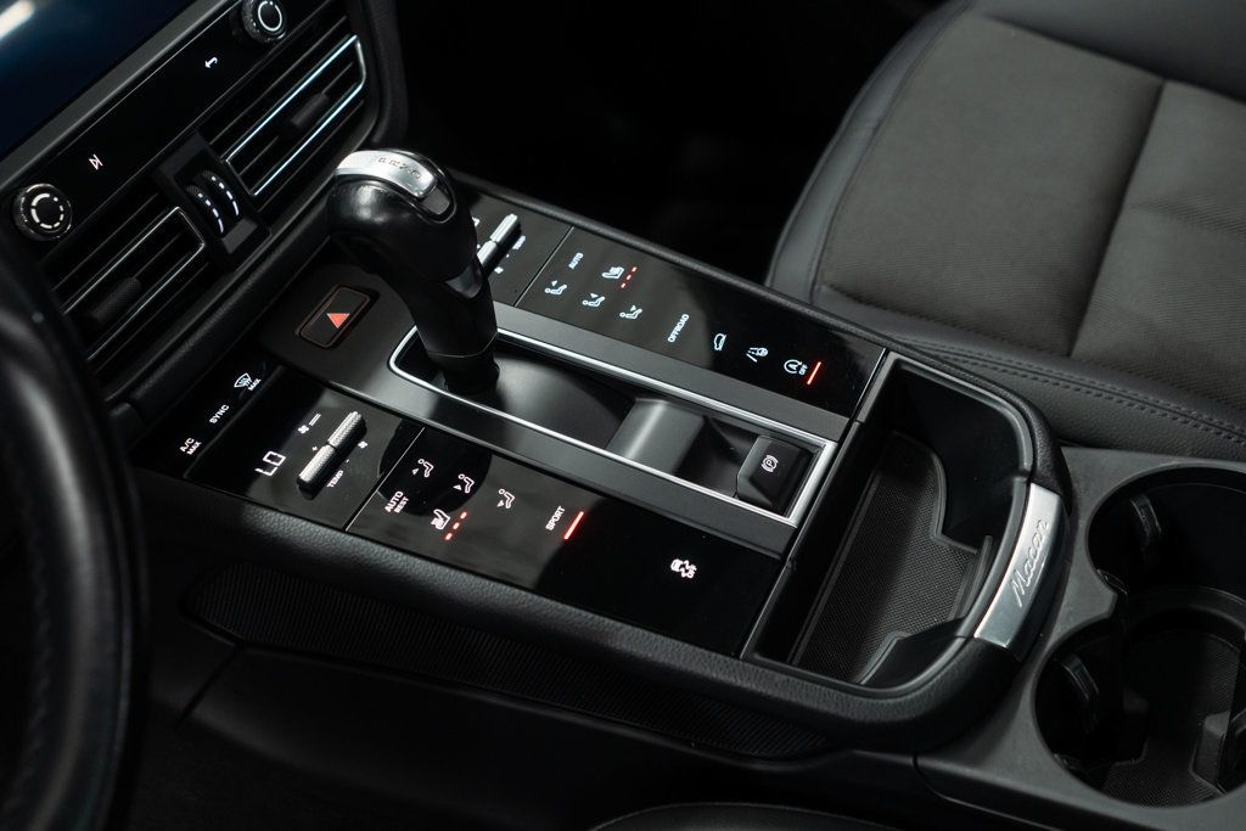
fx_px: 1454
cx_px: 623
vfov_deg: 31.9
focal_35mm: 42
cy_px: 416
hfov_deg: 46.4
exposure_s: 1/50
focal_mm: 28
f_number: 3.2
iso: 1000
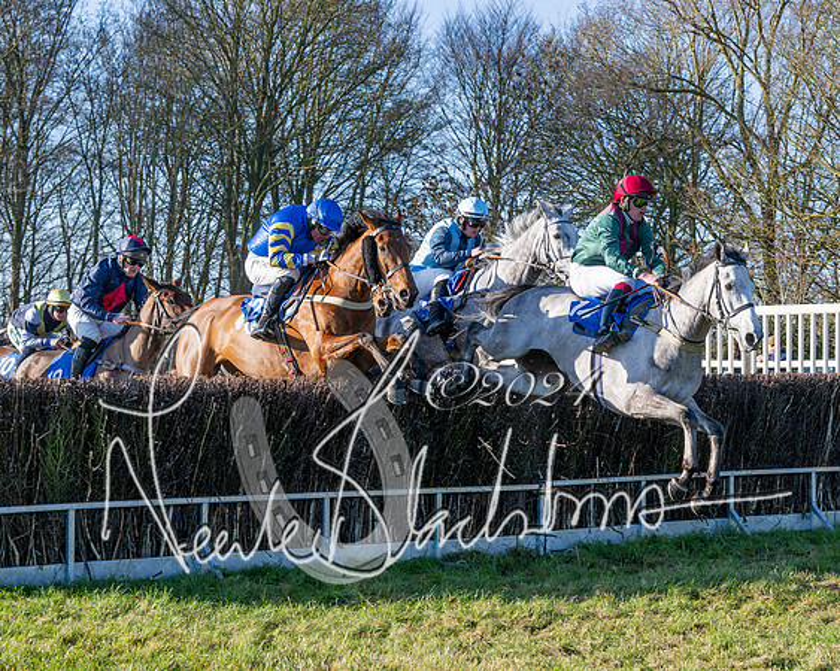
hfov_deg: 22.3
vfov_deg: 18.0
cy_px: 325
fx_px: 2124
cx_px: 496
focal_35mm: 85
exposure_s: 1/1600
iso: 400
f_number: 5
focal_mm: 45
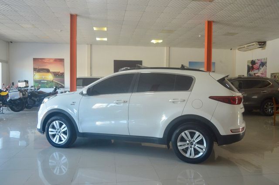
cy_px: 92
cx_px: 140
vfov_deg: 43.4
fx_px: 232
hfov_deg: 62.0
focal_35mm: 30
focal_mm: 20
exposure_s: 1/80
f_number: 4.5
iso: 400
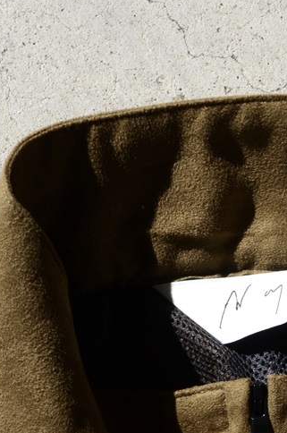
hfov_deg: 8.3
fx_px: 1963
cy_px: 534
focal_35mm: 164
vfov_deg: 12.3
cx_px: 263
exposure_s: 1/320
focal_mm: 35
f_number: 9
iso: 100
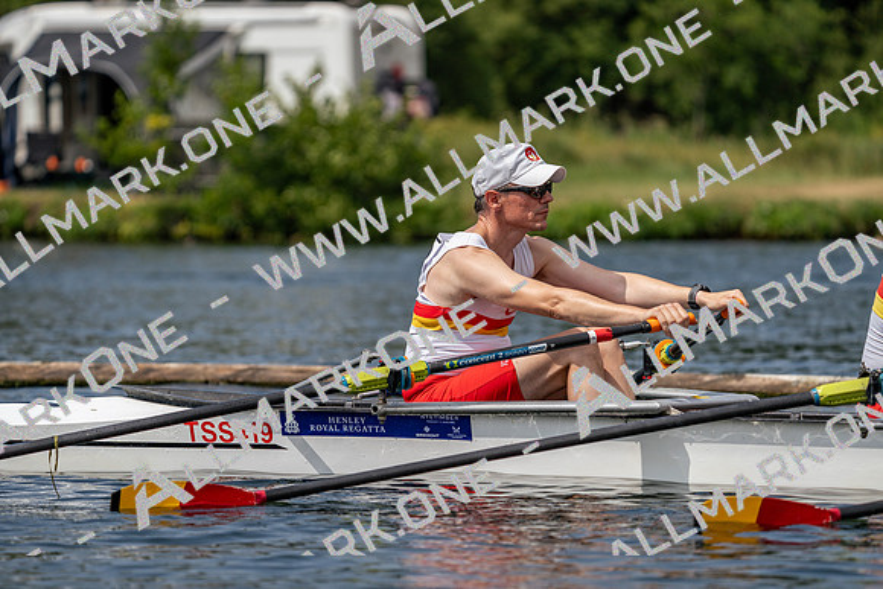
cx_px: 442
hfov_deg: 6.9
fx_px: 7360
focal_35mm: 300
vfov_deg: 4.6
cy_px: 294
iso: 160
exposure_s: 1/1600
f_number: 5.6
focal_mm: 300
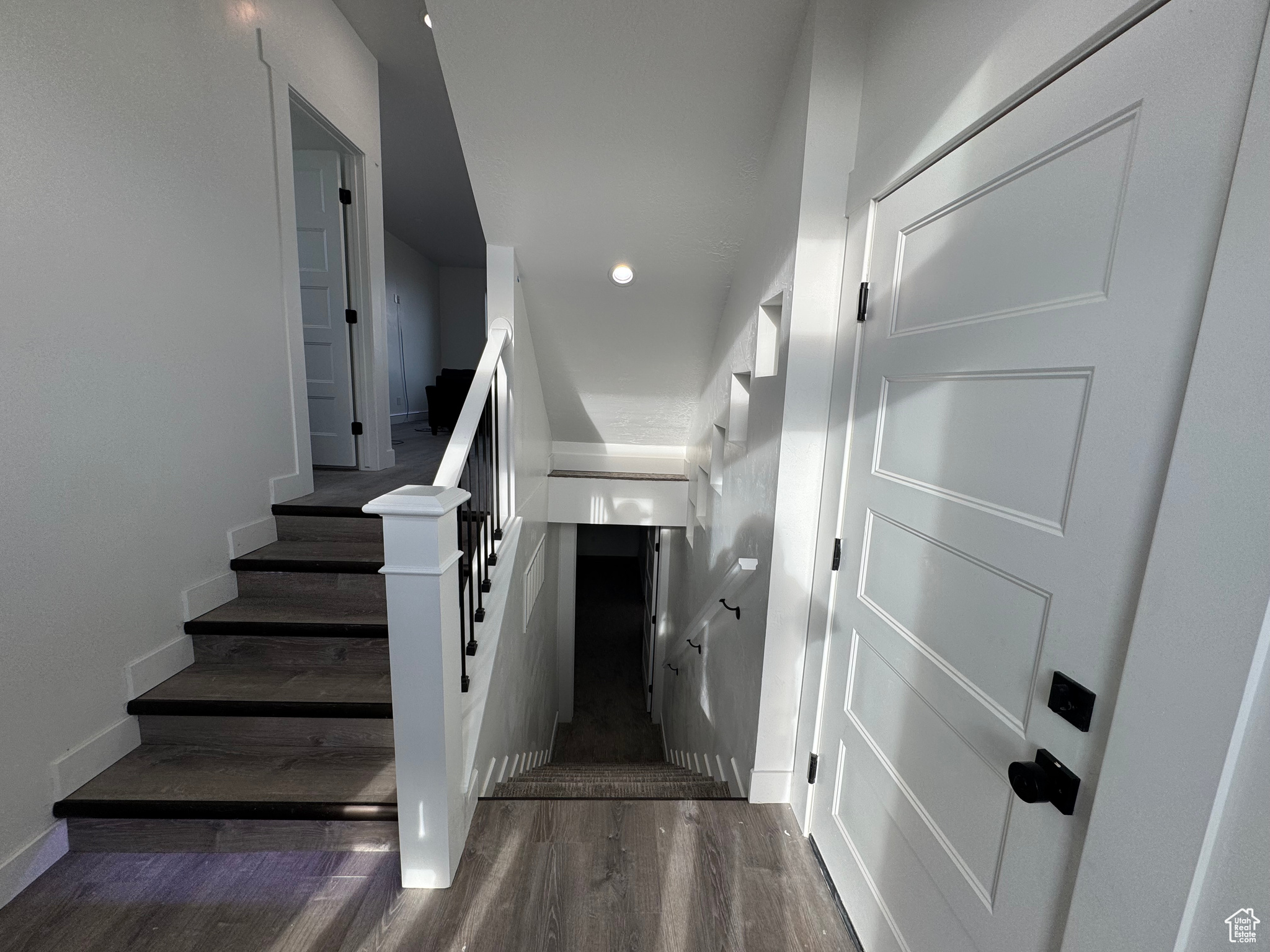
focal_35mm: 14
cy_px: 476
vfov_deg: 85.7
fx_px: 514
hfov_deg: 102.1
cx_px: 635
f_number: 2.2
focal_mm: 2.22
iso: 40
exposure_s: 1/451
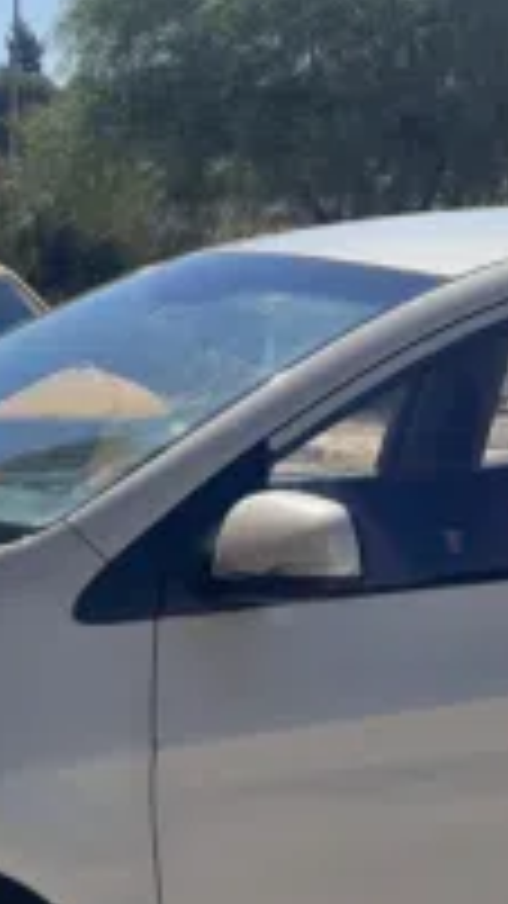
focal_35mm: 167
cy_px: 751
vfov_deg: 12.8
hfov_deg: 7.2
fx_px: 4001
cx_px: -76
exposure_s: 1/690
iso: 32
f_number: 2.8
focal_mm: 9
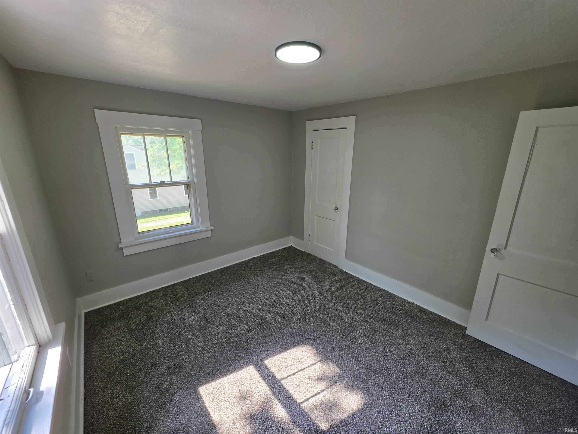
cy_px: 217
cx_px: 289
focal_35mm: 13
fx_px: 217
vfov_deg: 89.9
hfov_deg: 106.2
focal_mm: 2.2
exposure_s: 1/120
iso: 25
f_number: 1.9
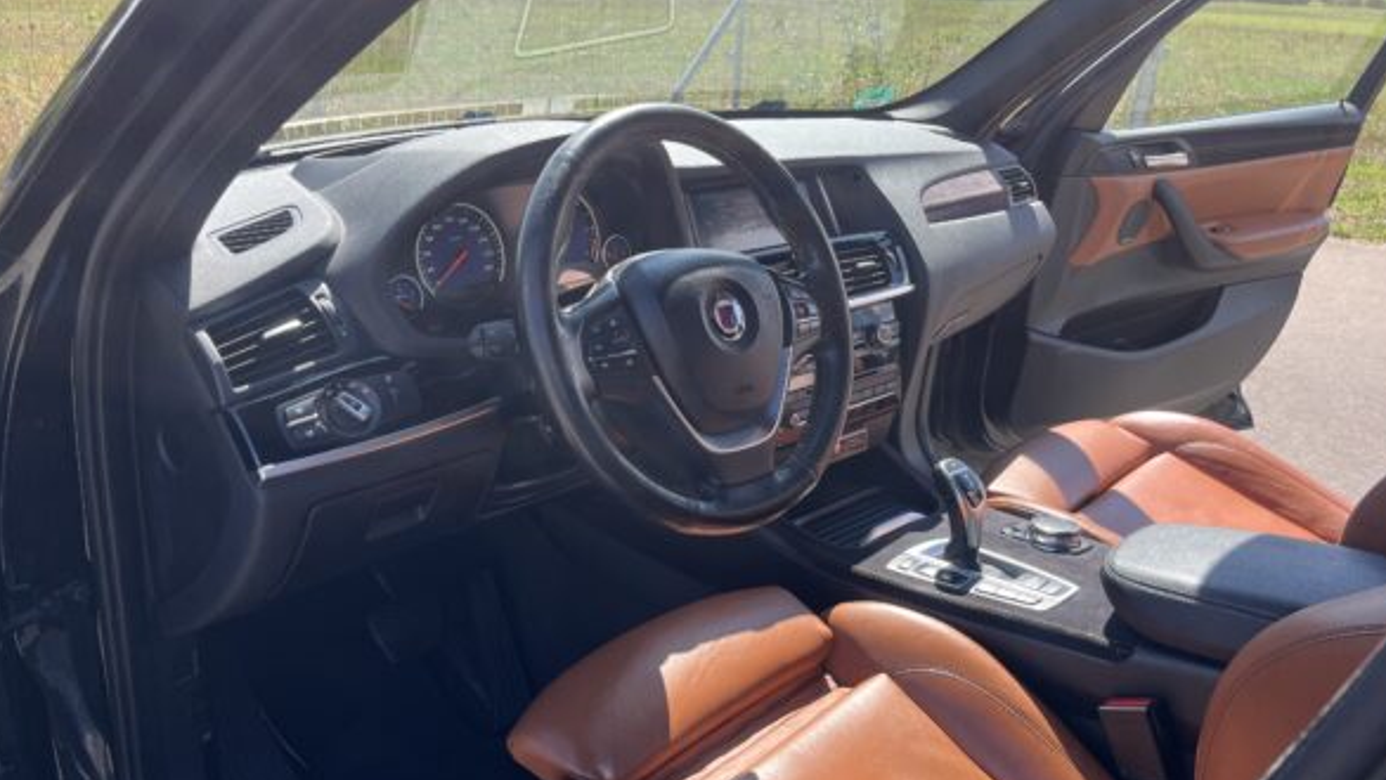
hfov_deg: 66.1
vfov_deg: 40.2
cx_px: 693
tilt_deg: -23.9
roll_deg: -5.1
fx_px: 1066
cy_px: 416
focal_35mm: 29
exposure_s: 1/845
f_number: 1.6
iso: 50
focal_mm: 5.1
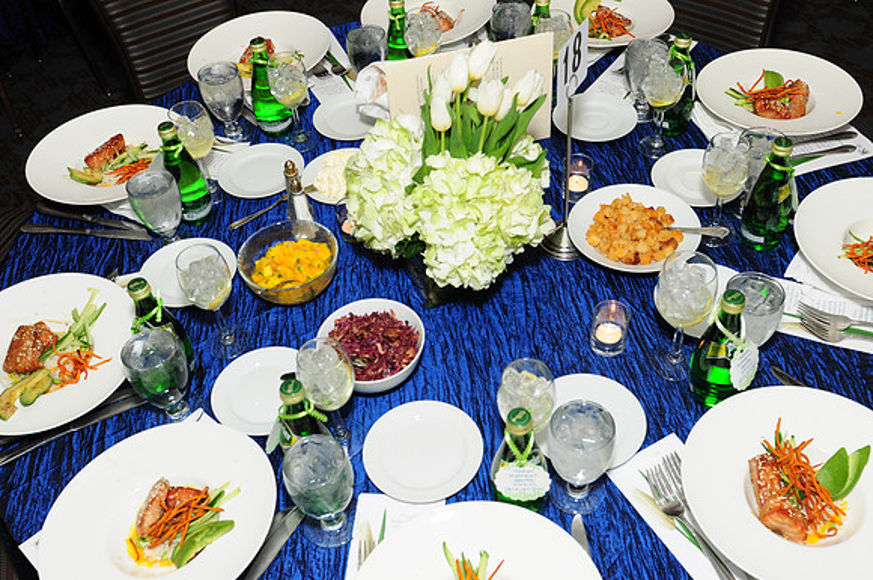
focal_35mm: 36
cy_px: 290
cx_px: 436
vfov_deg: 36.8
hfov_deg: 53.2
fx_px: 872
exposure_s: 1/60
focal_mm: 24
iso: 640
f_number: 5.6
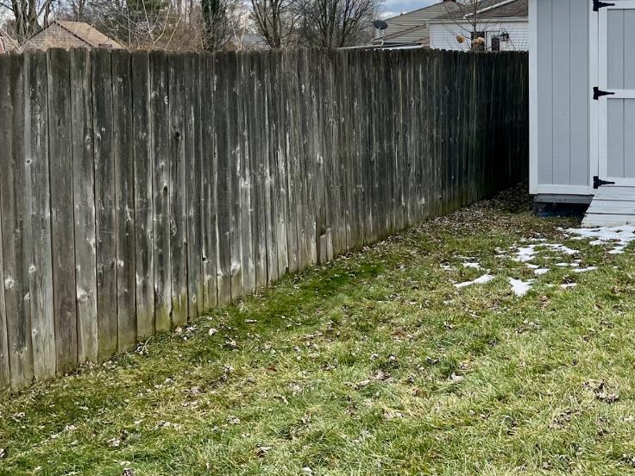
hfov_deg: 32.9
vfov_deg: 27.2
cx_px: 646
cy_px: 119
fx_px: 972
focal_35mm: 53
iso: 50
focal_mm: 5.1
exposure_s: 1/1294
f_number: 1.6
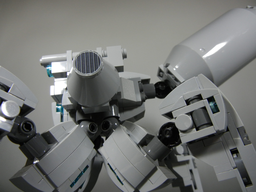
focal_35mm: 30
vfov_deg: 46.8
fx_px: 222
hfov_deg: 60.0
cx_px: 128
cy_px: 96
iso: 400
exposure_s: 1/102
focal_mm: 5.4
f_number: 3.5
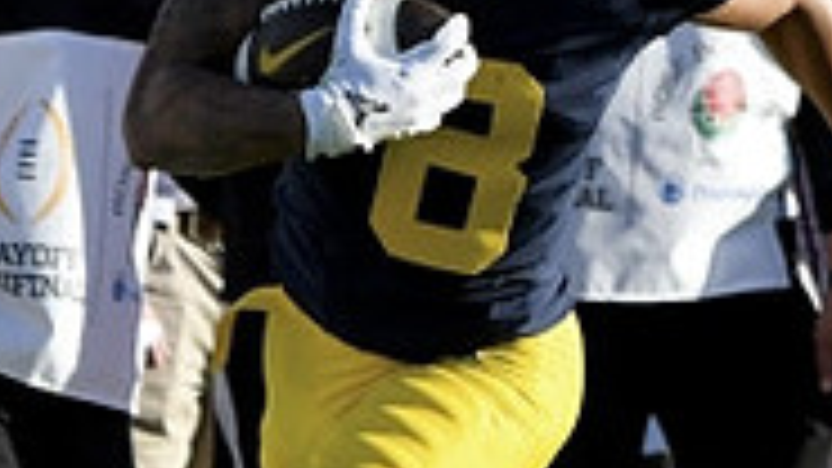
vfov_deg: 1.0
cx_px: 117
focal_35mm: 1182
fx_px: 26073
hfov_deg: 1.8
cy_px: 162
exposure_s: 1/5000
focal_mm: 240
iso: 1250
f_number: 5.3
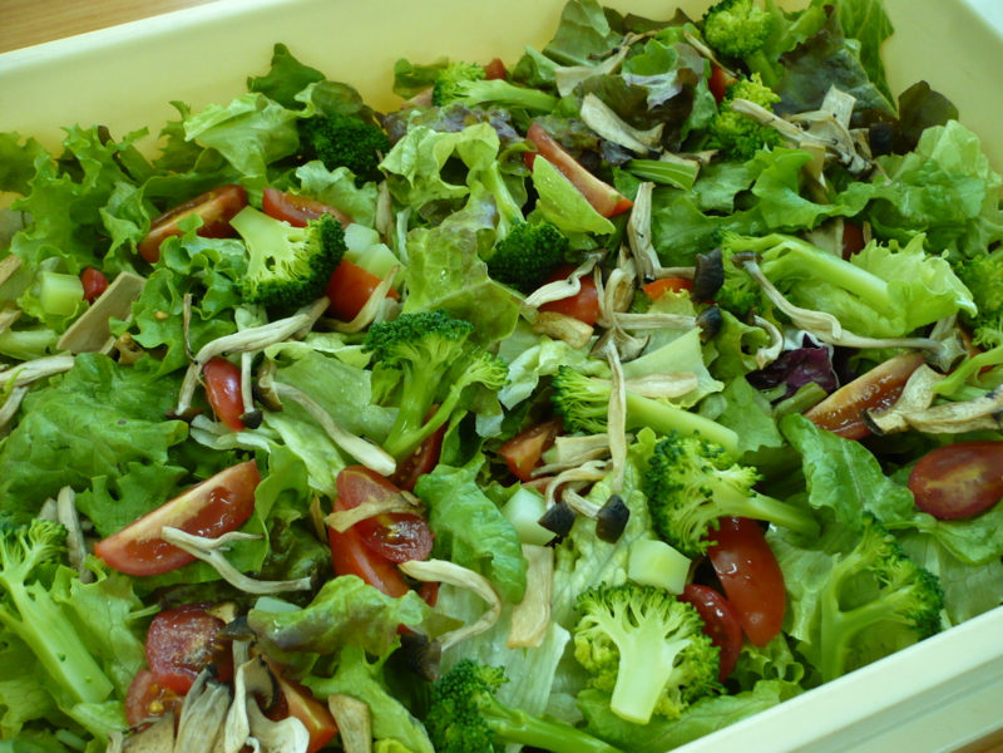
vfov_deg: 40.7
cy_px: 376
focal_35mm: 35
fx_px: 1014
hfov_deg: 52.6
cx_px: 502
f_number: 2.8
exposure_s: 1/25
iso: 200
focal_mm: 5.8
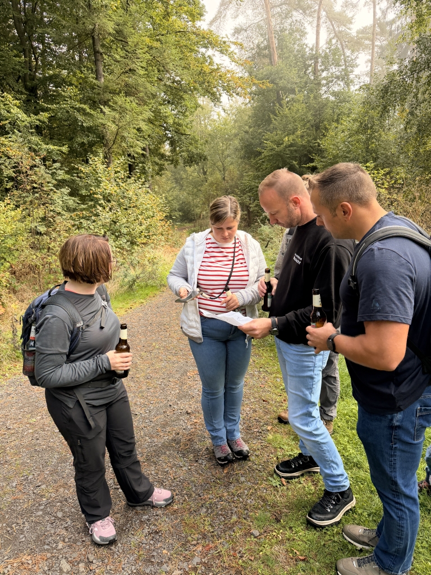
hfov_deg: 56.8
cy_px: 288
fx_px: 398
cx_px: 216
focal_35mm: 24
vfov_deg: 71.6
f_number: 1.78
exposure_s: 1/627
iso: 100
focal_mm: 6.76
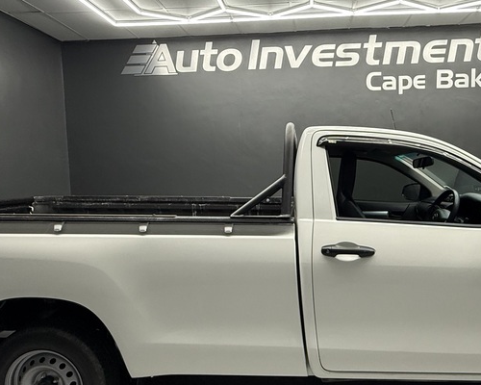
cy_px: 208
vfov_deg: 51.5
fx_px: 399
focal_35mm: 28
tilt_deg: -4.3
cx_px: 298
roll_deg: +1.1
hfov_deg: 61.4
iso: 200
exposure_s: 1/100
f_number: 2.2
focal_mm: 2.22
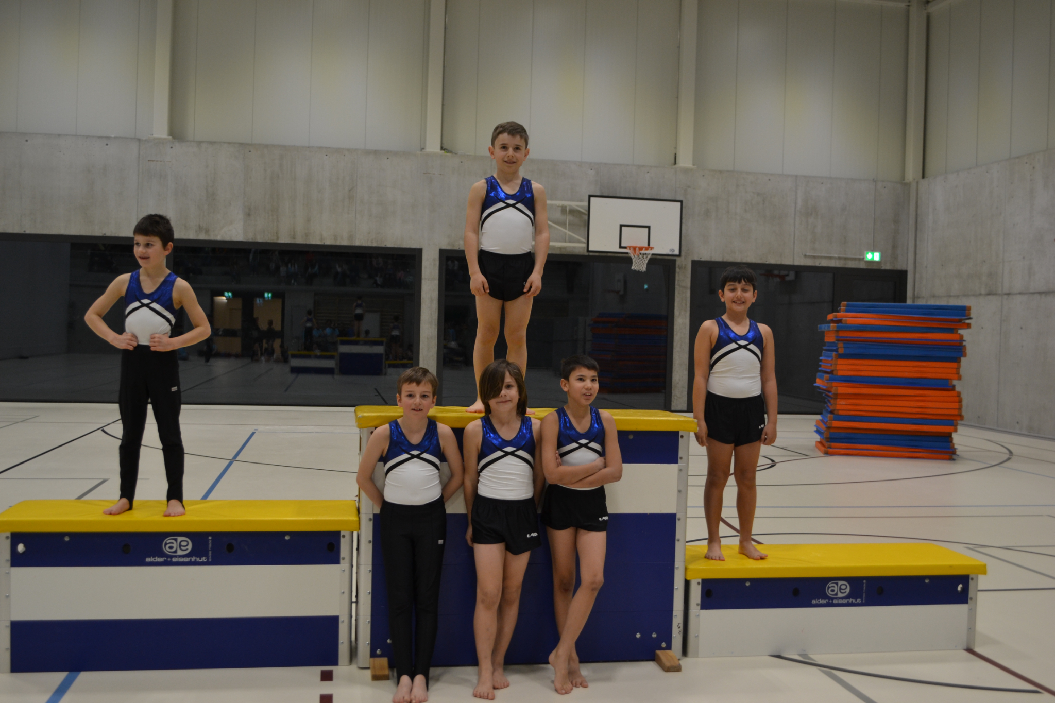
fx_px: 1055
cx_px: 528
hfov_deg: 53.1
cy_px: 352
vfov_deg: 36.9
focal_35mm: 36
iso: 400
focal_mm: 24
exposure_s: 1/80
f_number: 4.5
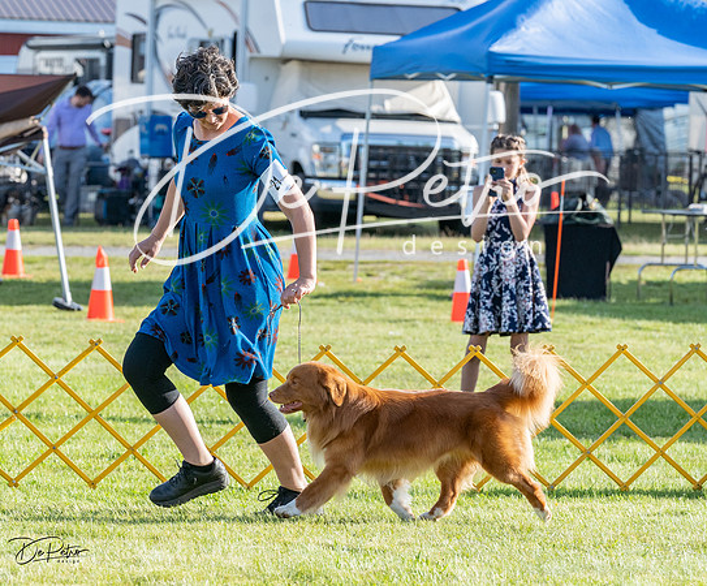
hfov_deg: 8.9
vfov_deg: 7.4
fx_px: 4519
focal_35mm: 213
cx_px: 352
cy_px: 298
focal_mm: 154
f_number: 6.3
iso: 800
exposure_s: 1/1250
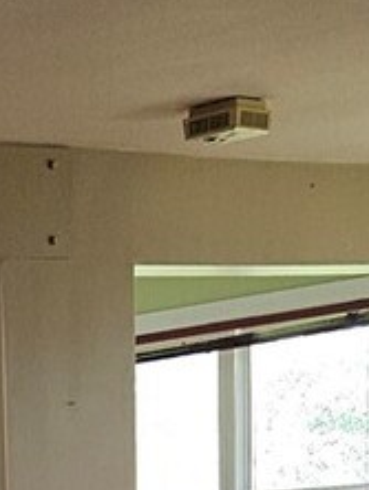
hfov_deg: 9.1
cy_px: 973
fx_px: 2114
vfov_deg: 11.9
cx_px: -486
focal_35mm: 149
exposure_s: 1/120
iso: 40
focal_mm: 5.4
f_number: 1.8
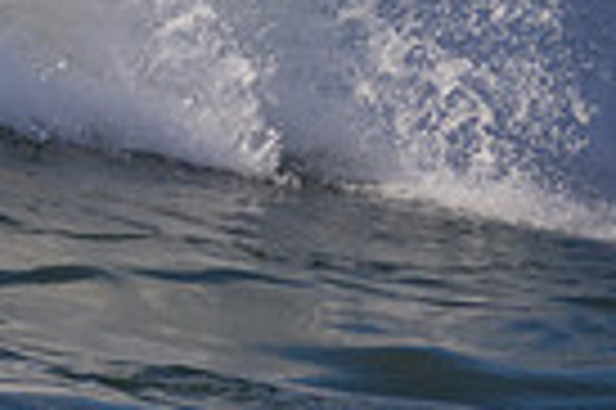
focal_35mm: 3391
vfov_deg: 0.4
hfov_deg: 0.6
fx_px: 57954
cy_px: 52
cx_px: -576
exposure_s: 1/2000
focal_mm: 800
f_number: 11
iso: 720
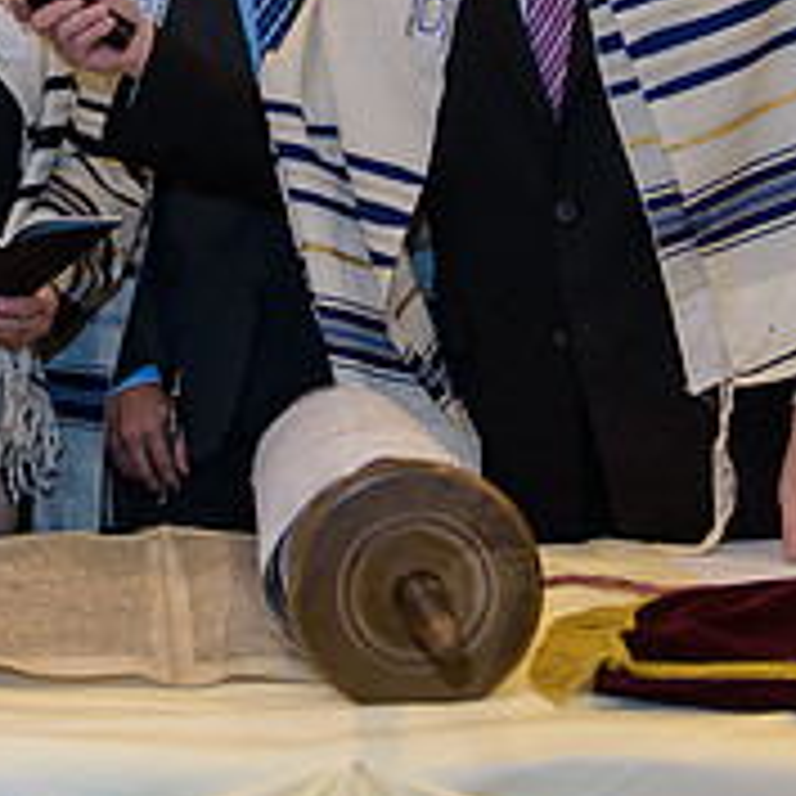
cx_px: 202
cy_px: 43
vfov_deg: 19.1
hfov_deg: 19.4
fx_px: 2315
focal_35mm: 89
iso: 1250
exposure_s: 1/125
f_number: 3.2
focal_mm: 32
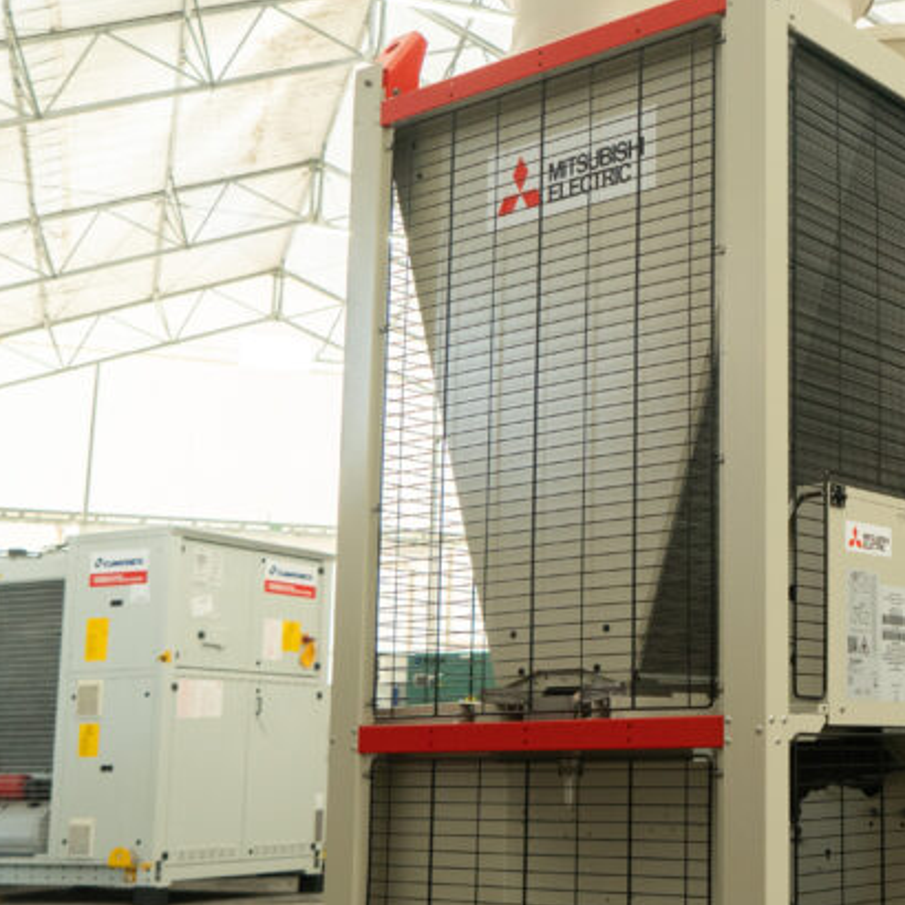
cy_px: 551
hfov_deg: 30.9
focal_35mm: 51
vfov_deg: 33.3
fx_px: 1509
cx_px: 909
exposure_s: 1/80
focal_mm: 24
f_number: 4
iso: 800
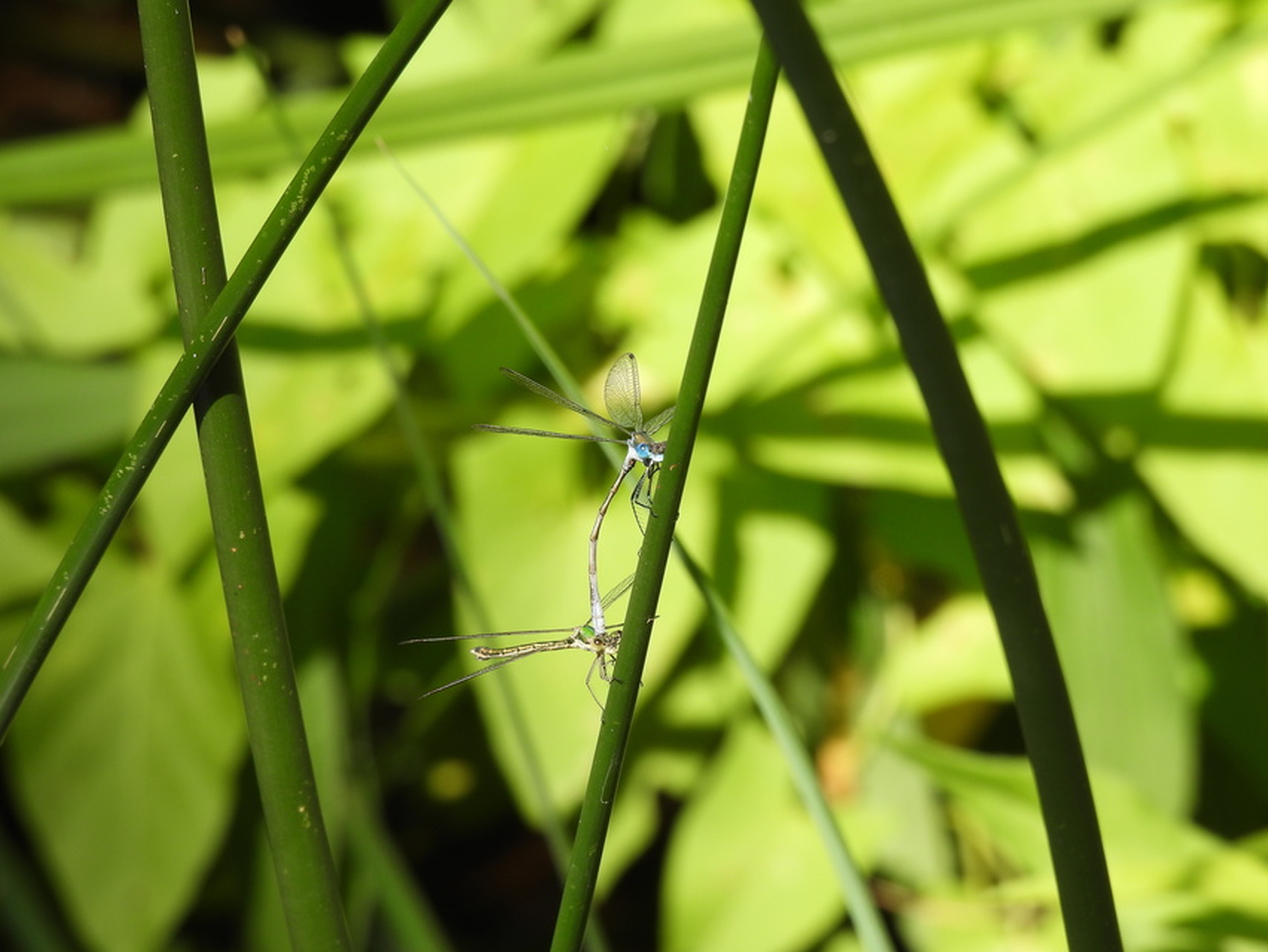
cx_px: 634
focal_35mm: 550
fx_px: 20150
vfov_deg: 2.7
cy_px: 476
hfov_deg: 3.6
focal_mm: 98.1
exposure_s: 1/250
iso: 100
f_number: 5.6
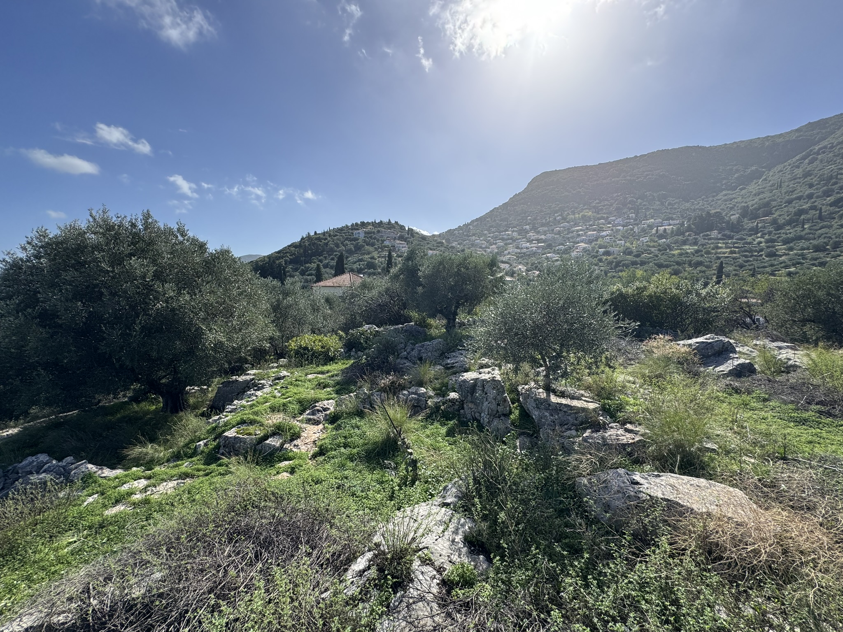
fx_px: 341
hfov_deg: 102.1
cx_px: 422
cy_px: 316
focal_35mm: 14
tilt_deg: -5.5
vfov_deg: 85.7
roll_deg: -0.5
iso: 40
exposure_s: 1/1449
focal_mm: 2.22
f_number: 2.2
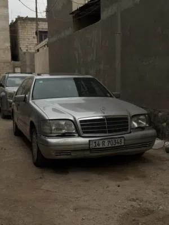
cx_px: 84
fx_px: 312
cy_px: 112
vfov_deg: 39.7
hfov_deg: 30.3
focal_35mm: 48
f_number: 1.78
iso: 64
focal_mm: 6.76
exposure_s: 1/2959
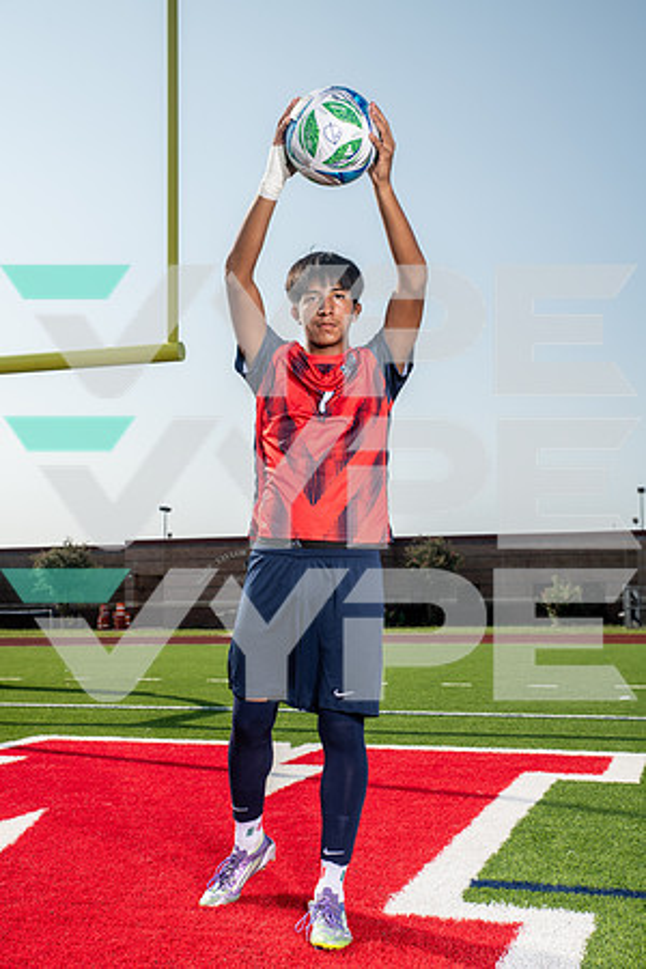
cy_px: 484
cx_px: 323
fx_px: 1184
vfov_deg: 44.5
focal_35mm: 44
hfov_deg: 30.5
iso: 100
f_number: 6.3
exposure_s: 1/400
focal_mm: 44
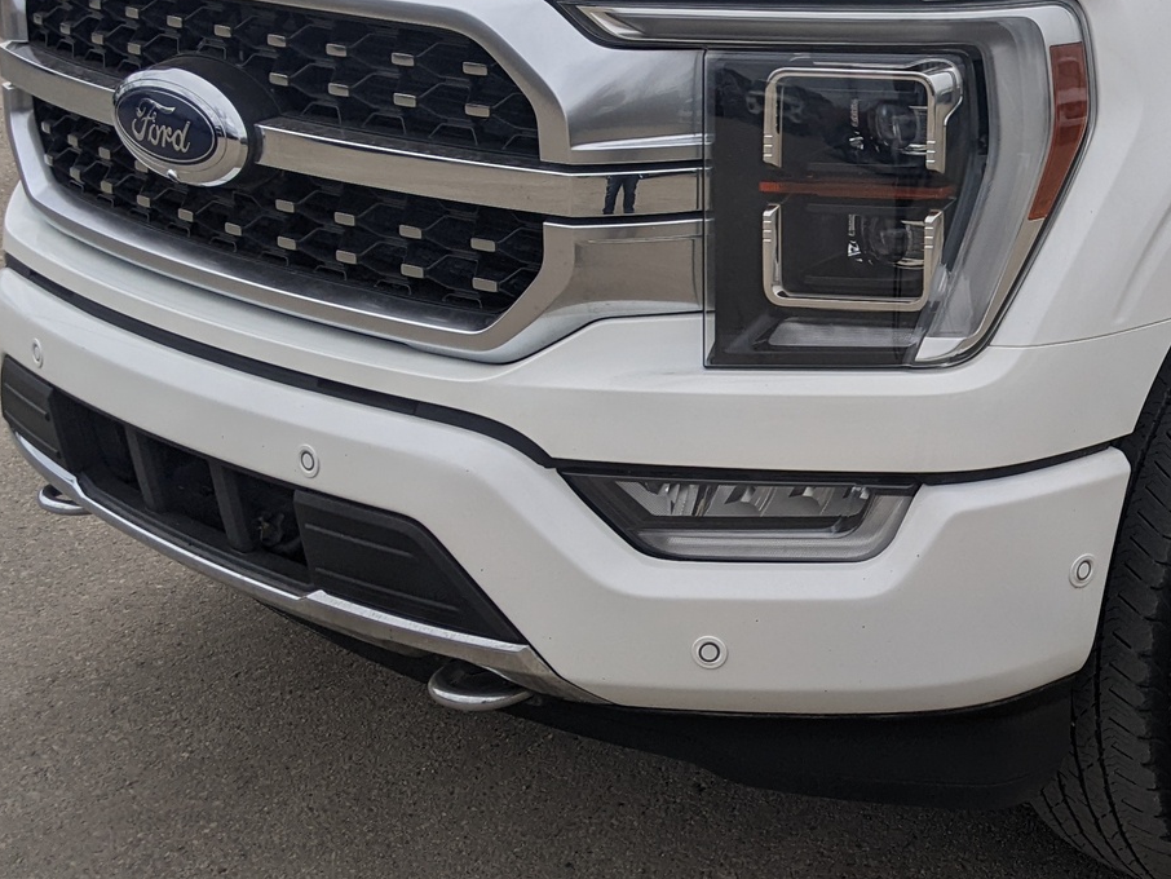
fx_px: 2064
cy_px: 167
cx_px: 1172
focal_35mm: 61
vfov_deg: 23.7
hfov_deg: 29.6
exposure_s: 1/3356
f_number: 1.8
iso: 63
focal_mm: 4.44
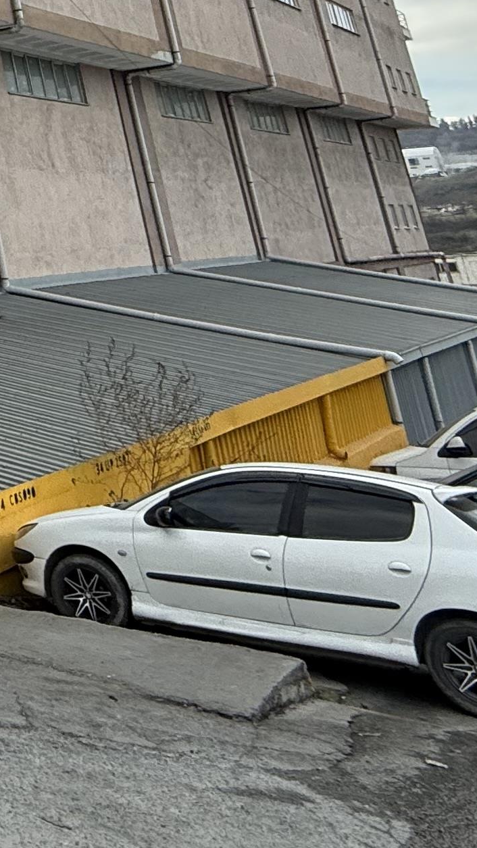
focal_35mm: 49
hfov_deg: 17.5
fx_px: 1102
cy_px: -76
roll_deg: +2.3
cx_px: -477
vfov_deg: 36.0
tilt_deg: +17.9
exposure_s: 1/709
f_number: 2.2
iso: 64
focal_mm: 2.22
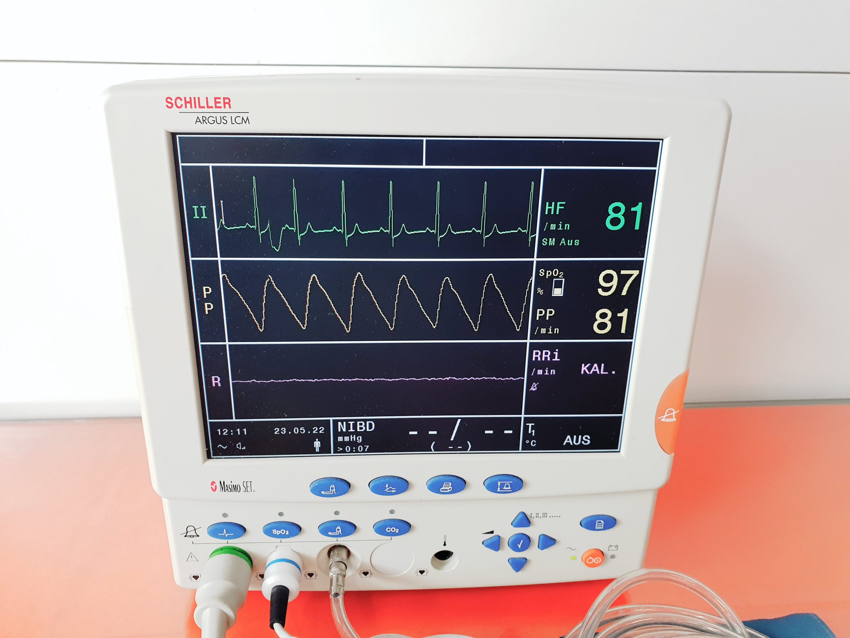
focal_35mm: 26
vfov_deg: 53.1
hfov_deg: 67.3
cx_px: 425
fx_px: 638
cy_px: 319
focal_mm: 4.3
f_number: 2.4
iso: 160
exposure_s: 1/50
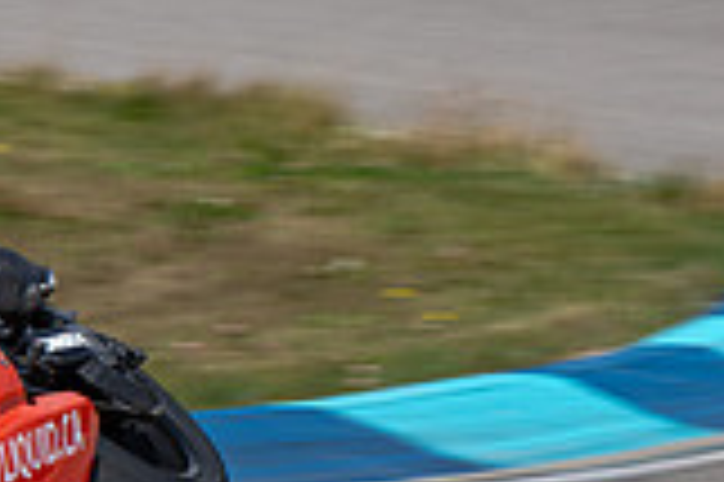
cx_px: -58
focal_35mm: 1260
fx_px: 25314
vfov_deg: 1.1
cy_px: 316
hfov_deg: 1.6
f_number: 18
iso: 110
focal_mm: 310
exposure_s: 1/160
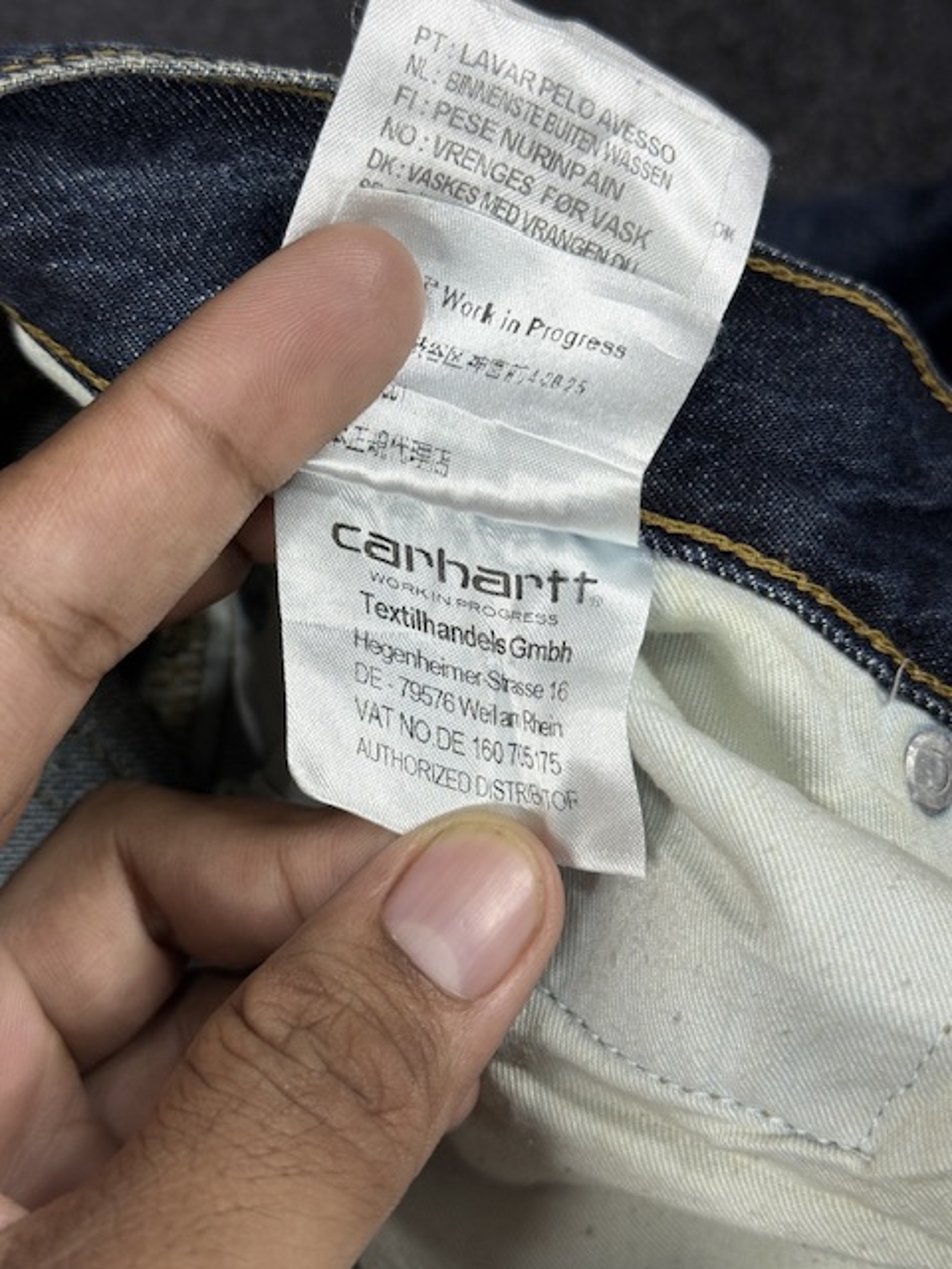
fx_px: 1760
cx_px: 476
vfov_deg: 39.7
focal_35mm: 48
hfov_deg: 30.3
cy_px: 634
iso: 50
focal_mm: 6.76
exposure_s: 1/121
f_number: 1.78
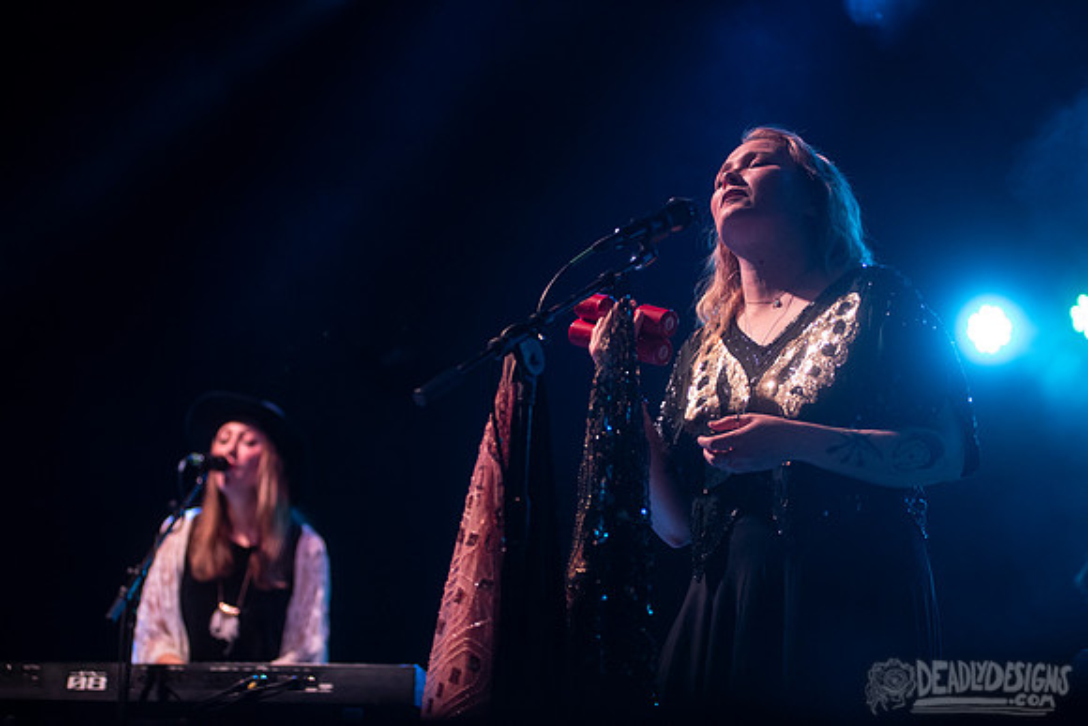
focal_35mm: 80
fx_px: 2418
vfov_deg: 17.1
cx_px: 544
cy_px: 363
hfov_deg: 25.4
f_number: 3.2
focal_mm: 80
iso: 2500
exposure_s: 1/320
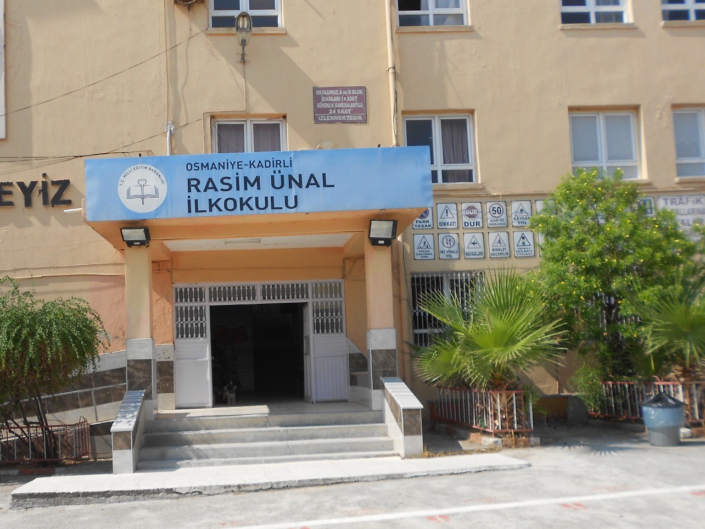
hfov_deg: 51.9
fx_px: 713
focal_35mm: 35
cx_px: 252
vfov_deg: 40.6
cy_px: 308
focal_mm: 4.6
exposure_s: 1/1000
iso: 80
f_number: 3.2
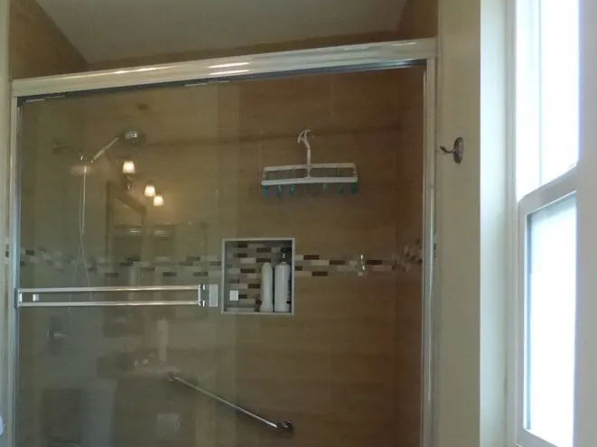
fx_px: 534
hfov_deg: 55.9
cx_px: 159
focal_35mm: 31
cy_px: 315
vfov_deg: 44.4
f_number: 2.8
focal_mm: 3.58
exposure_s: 1/640
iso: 1600
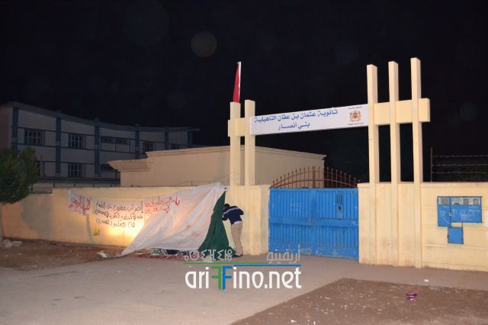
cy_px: 162
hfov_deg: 57.2
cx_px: 244
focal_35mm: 33
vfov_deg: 39.9
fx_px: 447
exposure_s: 1/60
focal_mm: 22
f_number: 3.8
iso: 3200
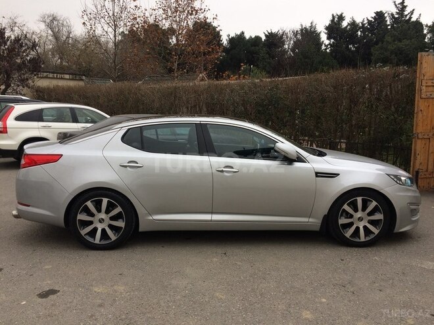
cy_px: 162
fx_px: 364
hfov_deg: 61.7
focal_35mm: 29
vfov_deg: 48.2
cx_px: 217
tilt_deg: -10.4
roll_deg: -1.0
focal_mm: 4.15
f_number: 2.2
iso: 32
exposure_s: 1/136
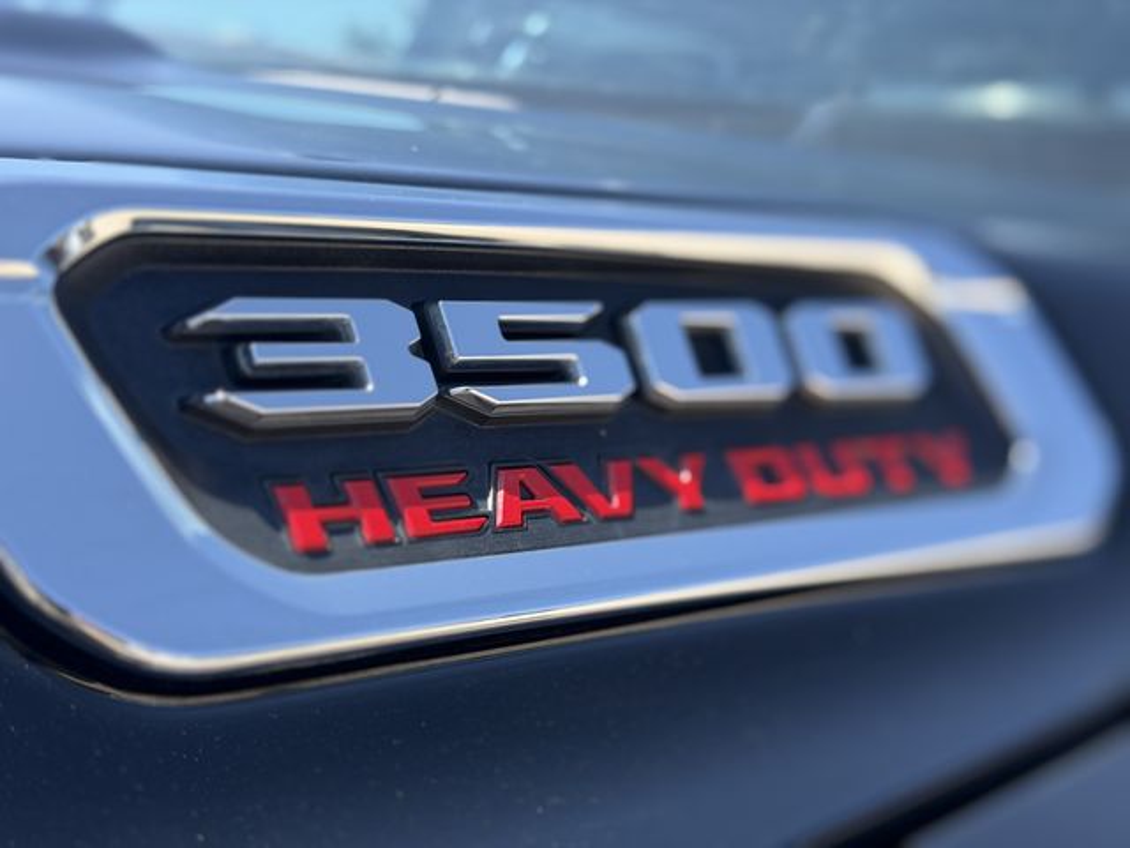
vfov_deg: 30.3
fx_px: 1567
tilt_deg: -5.4
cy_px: 424
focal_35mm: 48
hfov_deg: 39.7
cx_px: 565
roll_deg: -7.7
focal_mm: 6.76
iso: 80
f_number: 1.78
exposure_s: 1/1678
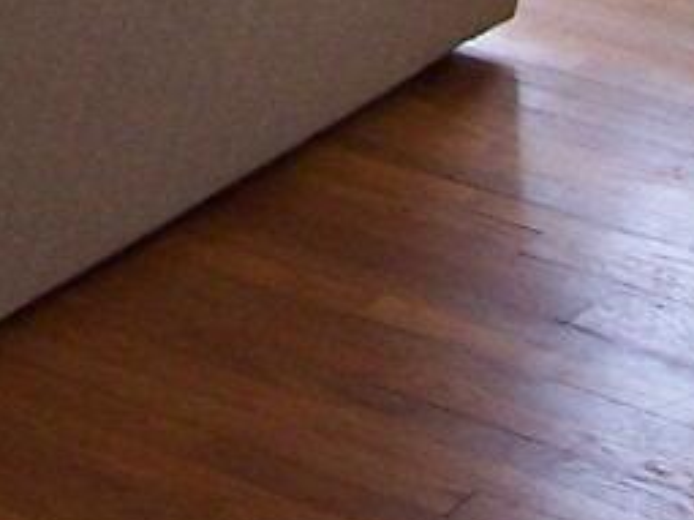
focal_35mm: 231
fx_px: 4629
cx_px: -161
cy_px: -555
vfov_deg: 6.2
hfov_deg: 8.5
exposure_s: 1/60
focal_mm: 6.3
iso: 140
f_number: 2.8
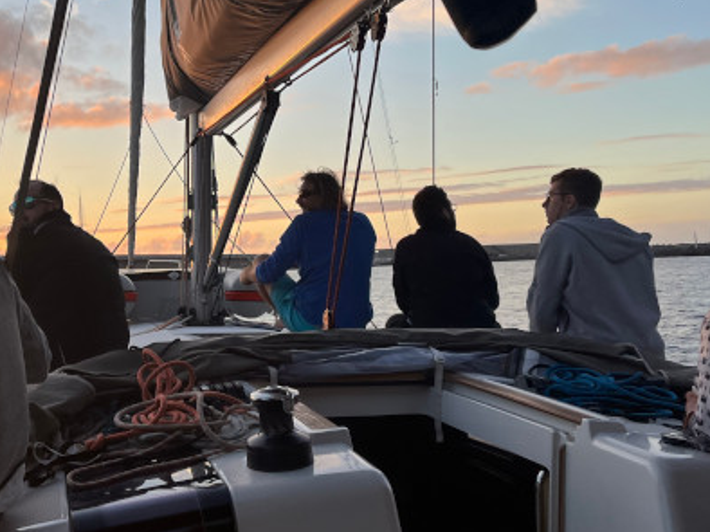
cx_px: 235
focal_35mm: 44
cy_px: 227
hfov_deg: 42.4
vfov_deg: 32.8
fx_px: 902
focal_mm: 5.1
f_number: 1.6
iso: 50
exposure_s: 1/680
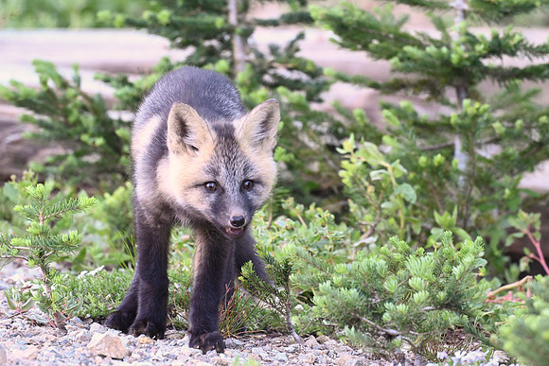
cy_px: 183
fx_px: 18303
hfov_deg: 1.7
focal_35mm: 1200
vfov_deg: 1.1
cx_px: 274
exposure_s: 1/125
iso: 6400
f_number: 13
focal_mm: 1200
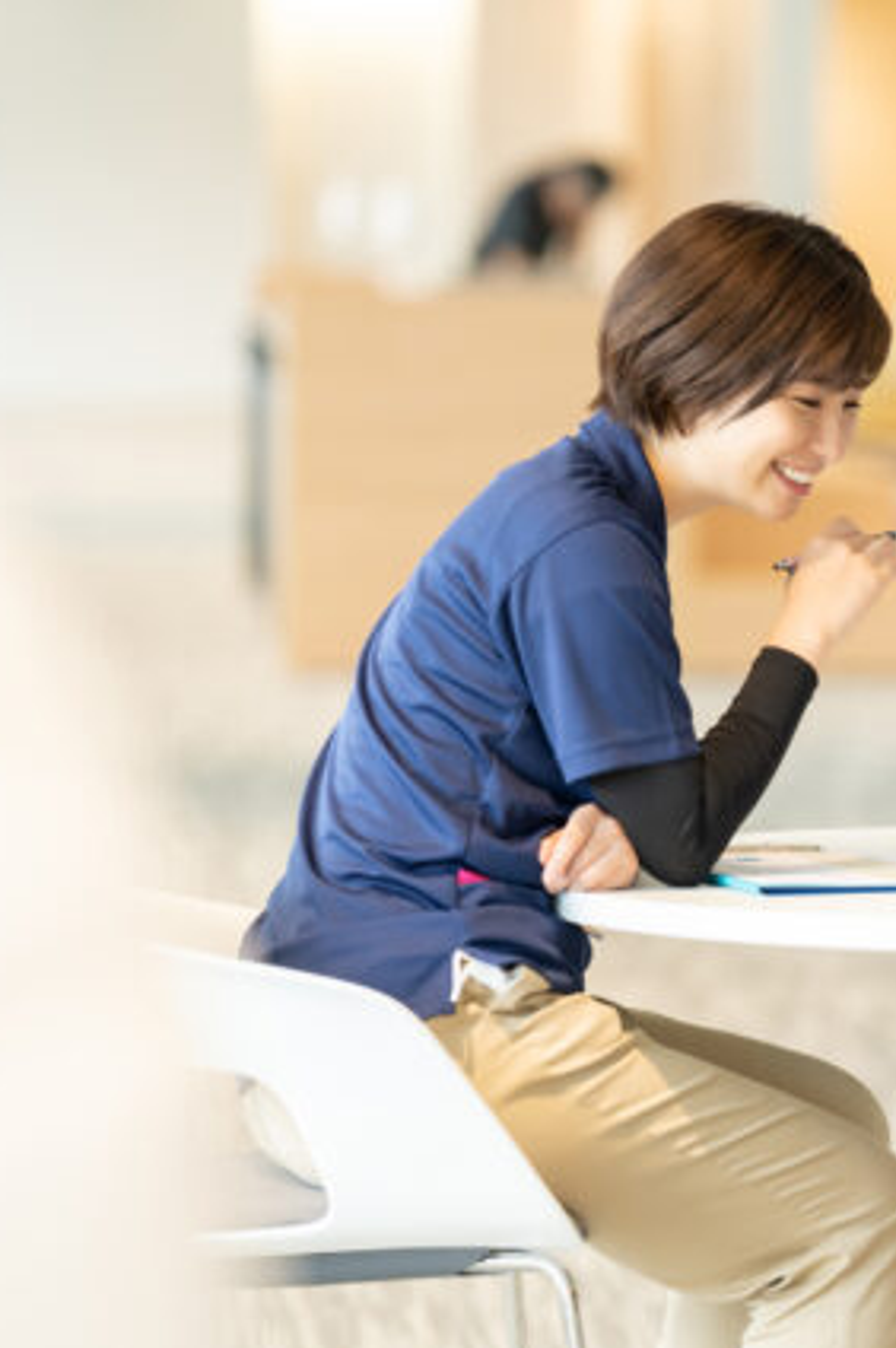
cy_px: 676
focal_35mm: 204
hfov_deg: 6.7
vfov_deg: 10.1
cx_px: 947
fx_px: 7628
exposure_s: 1/200
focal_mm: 135
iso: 640
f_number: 2.5
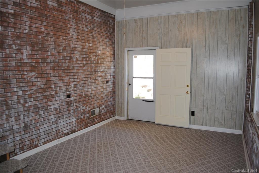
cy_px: 86
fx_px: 194
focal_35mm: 27
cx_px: 130
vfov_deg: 48.0
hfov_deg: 67.4
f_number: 3.5
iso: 200
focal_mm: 18
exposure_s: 1/60
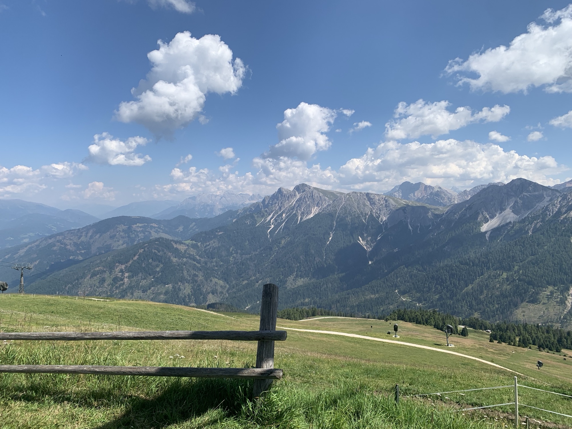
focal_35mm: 26
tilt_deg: +0.5
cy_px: 214
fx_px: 430
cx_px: 286
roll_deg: -0.8
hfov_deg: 67.3
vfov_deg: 53.1
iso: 25
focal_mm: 4.25
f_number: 1.8
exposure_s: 1/2994
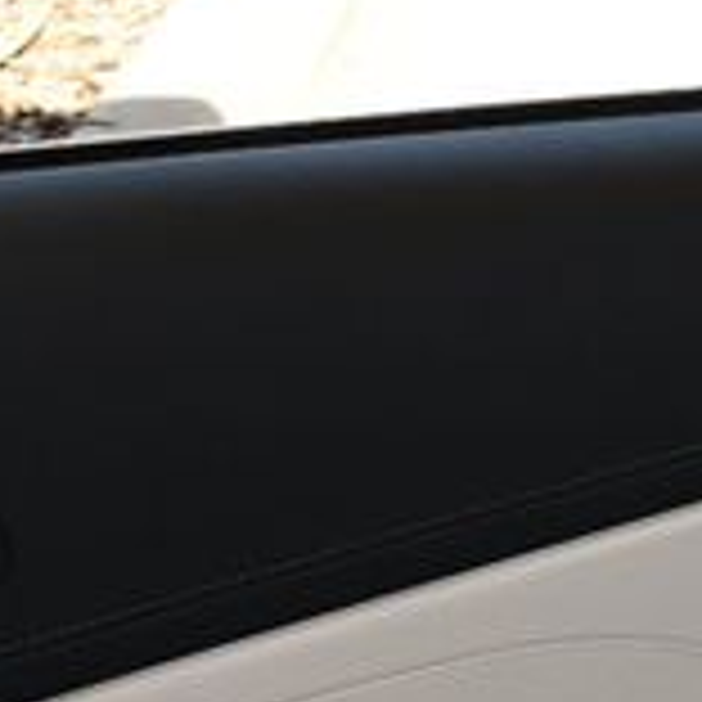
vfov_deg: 13.7
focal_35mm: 126
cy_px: 684
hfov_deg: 13.4
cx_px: 886
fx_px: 2891
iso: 280
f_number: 5.6
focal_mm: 18
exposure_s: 1/250
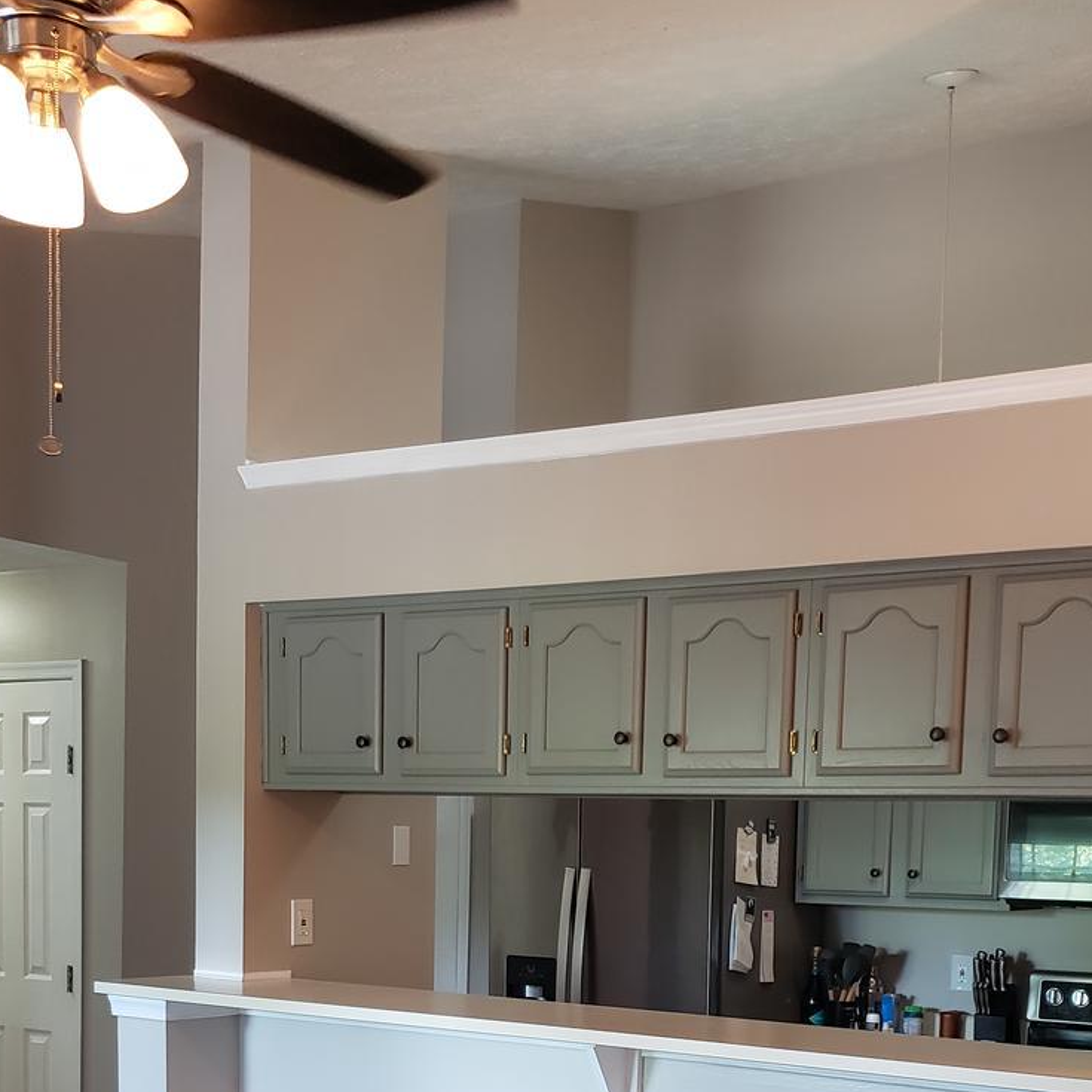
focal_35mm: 48
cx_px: 624
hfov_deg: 35.3
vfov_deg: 33.8
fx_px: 1713
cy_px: 946
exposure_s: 1/60
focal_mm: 4.3
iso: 250
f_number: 1.5
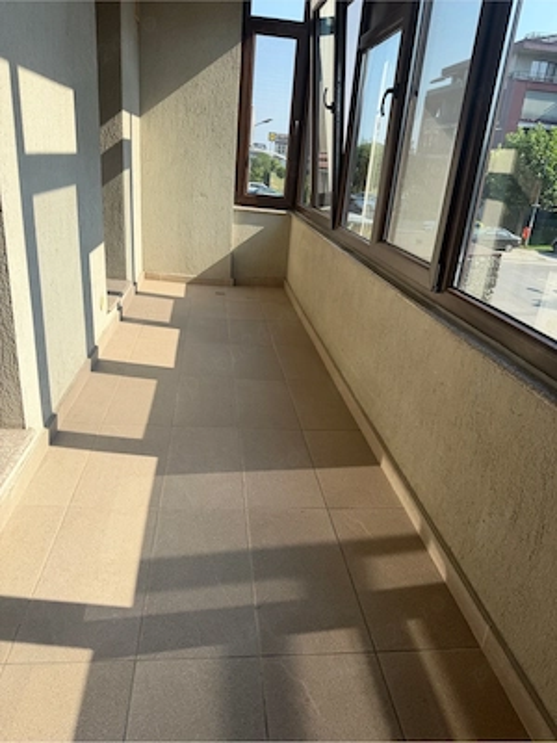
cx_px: 278
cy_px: 372
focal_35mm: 24
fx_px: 515
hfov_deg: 56.8
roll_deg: -5.6
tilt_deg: -21.2
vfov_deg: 71.6
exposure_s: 1/1553
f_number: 1.78
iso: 80
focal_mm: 6.76
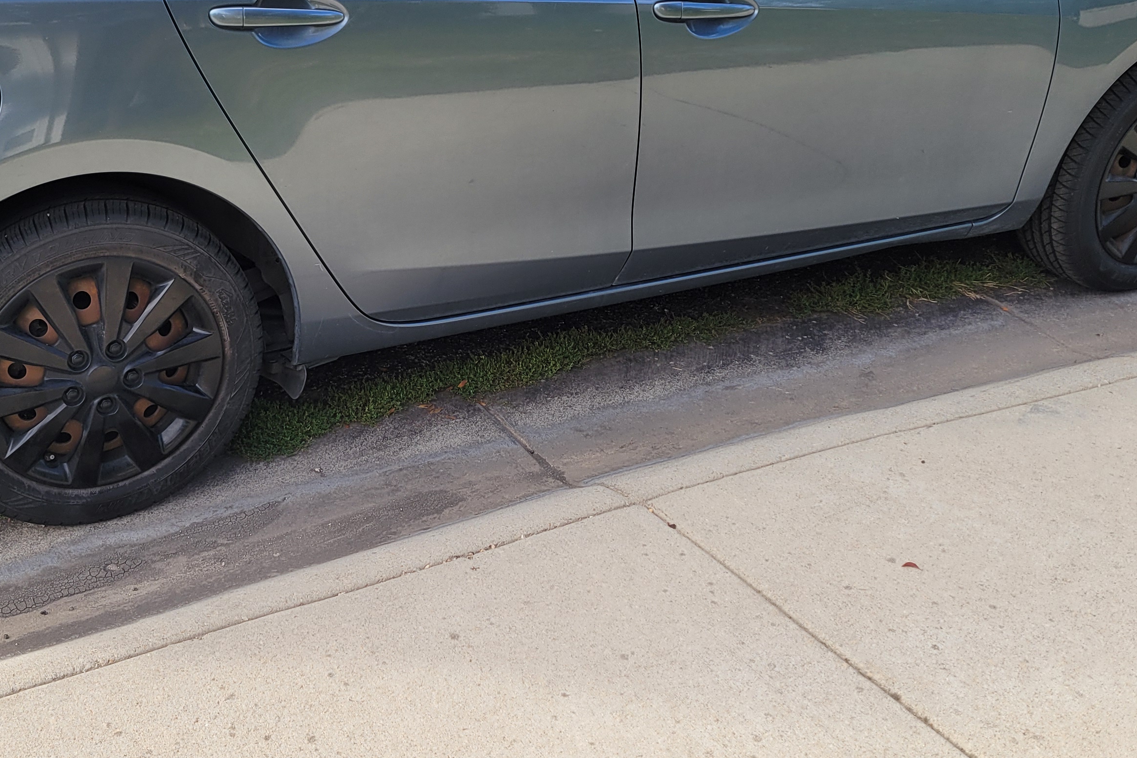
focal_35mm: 47
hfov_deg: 41.5
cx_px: 399
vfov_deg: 28.4
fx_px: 1484
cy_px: 245
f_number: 1.8
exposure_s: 1/548
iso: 40
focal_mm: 5.4
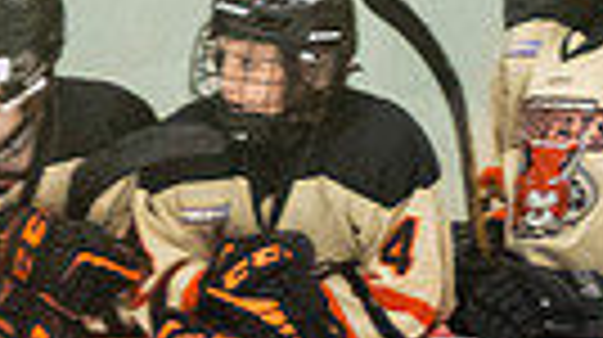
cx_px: 1273
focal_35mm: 1063
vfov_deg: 1.1
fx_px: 16976
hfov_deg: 2.0
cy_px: 1108
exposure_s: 1/640
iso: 3200
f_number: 3.2
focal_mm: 170
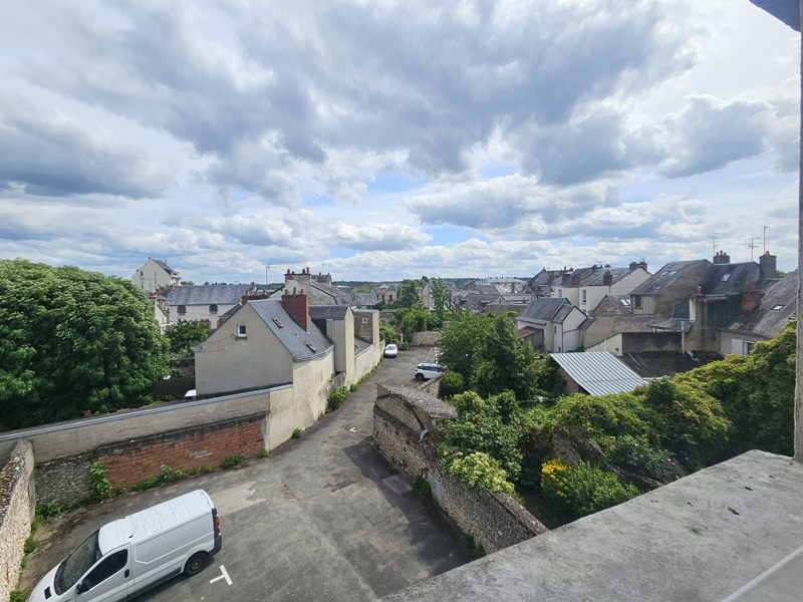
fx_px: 302
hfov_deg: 106.2
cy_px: 301
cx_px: 402
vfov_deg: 89.9
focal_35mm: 13
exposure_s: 1/3737
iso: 50
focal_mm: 2.2
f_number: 2.2
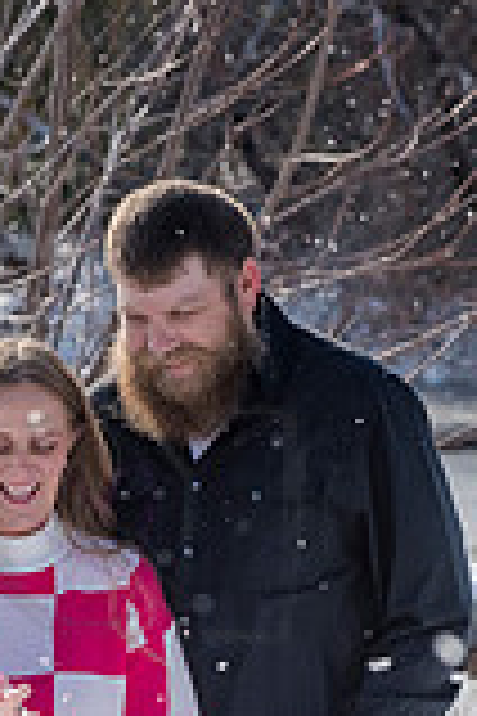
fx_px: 6737
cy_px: 923
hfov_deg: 4.1
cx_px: 108
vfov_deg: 6.0
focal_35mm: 339
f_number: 9
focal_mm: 120
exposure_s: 1/2000
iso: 640
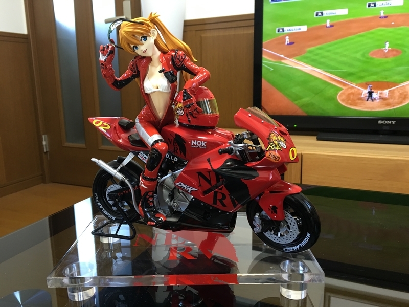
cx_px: 204
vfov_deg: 48.2
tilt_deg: -11.9
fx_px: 343
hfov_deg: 61.7
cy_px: 154
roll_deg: +2.0
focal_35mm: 29
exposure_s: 1/15
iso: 64
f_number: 2.2
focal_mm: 4.15
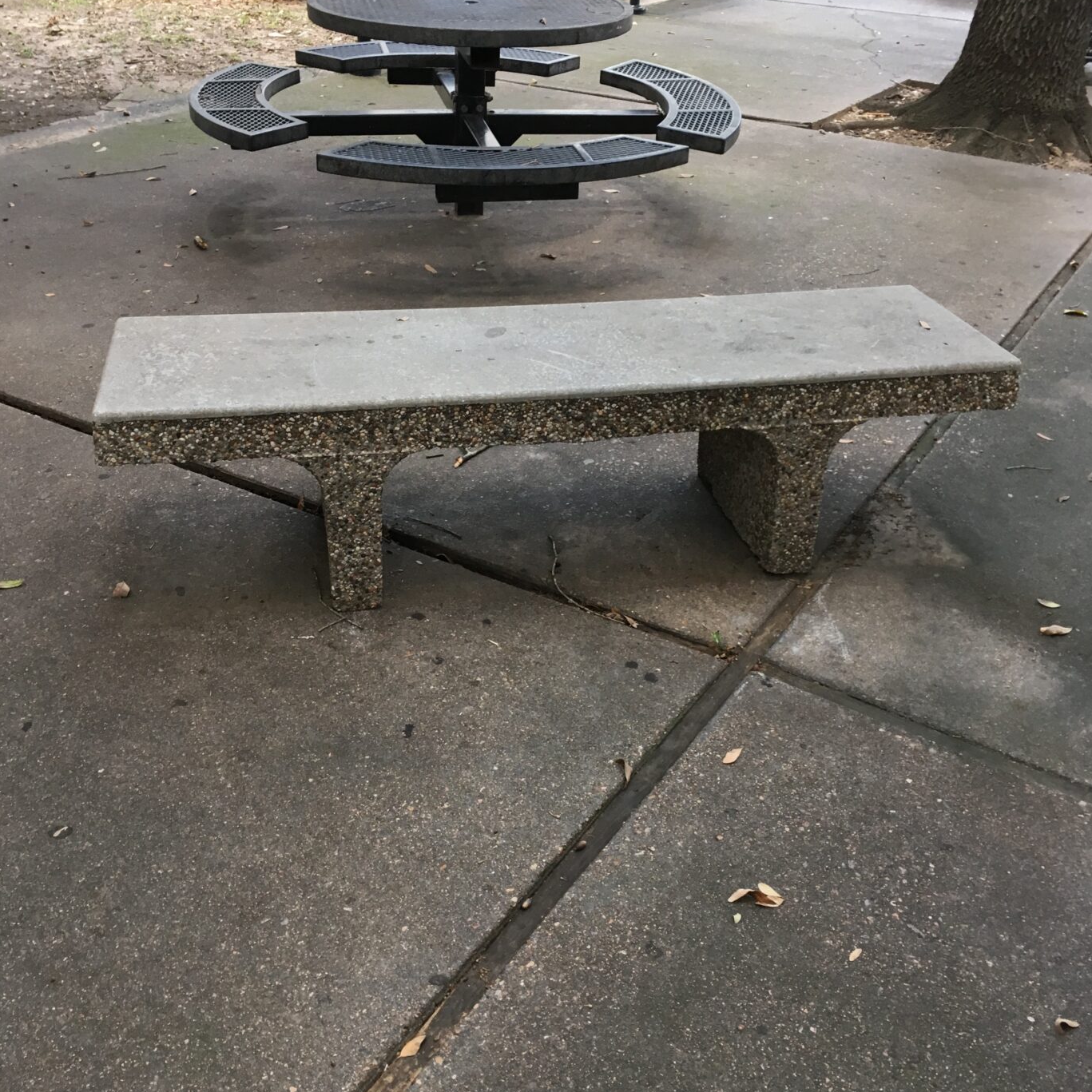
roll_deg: -3.1
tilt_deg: -29.2
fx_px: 1249
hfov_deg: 47.2
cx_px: 544
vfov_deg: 47.2
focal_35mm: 35
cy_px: 518
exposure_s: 1/30
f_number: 2.2
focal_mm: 4.15
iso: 32
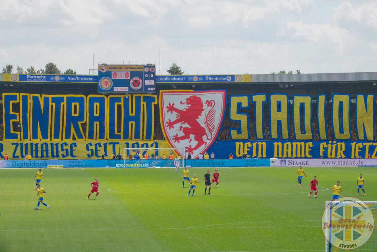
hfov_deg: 18.4
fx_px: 1163
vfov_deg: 12.4
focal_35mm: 111
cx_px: 188
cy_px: 126
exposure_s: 1/640
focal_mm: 40.7
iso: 400
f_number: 8
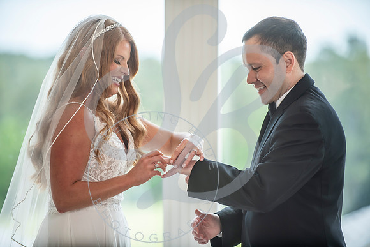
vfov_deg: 6.9
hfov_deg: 10.3
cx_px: 185
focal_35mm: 200
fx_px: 2056
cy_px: 124
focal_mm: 200
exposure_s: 1/250
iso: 250
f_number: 2.8
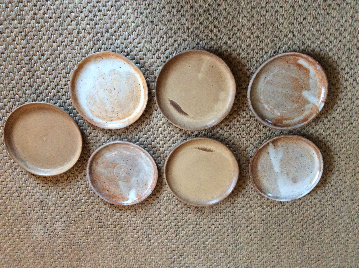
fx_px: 331
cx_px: 180
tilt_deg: -72.4
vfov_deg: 44.1
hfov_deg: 56.9
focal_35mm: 32
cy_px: 134
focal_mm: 3.3
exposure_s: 1/25
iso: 320
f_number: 2.4
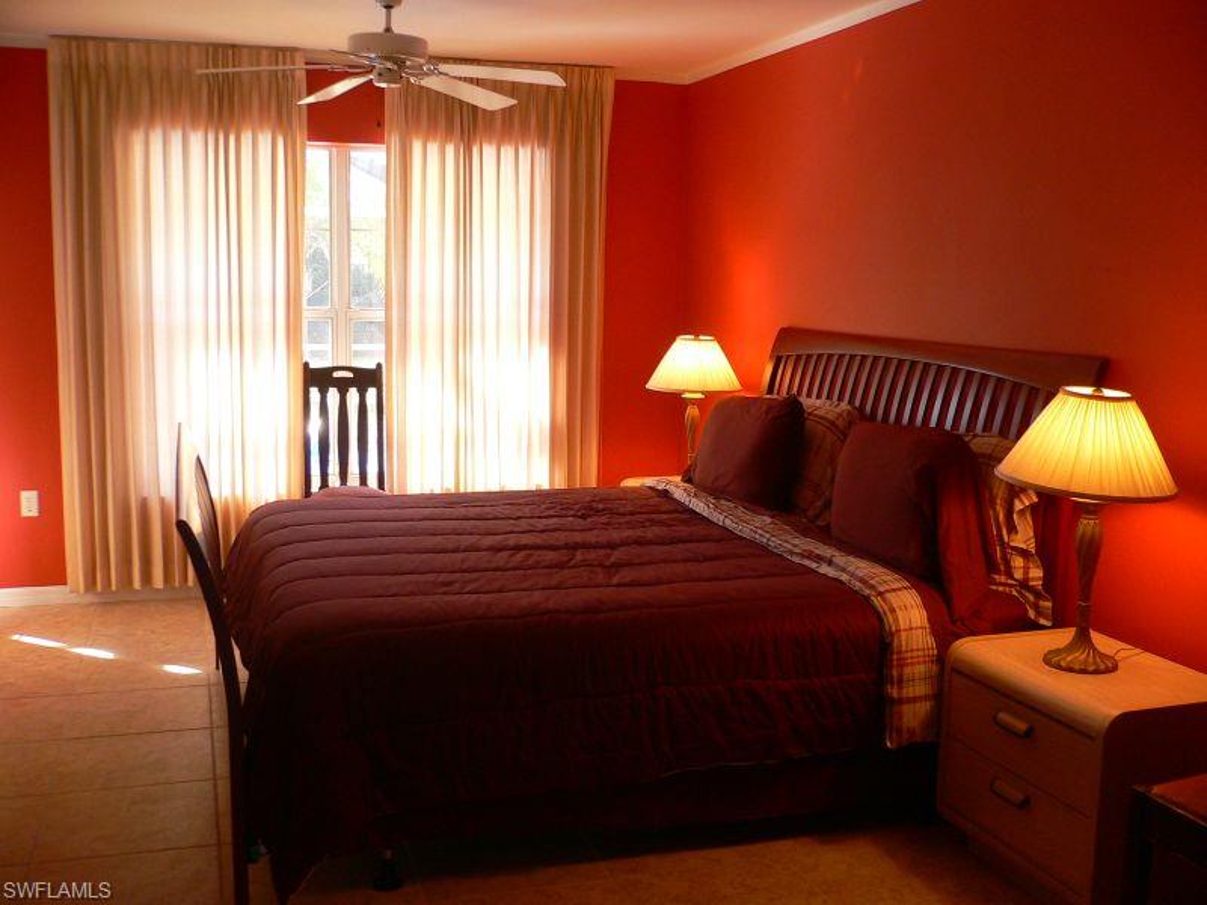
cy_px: 452
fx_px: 1220
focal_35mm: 35
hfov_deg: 52.6
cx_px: 604
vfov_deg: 40.7
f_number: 2.8
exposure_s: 1/20
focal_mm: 5.8
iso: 100
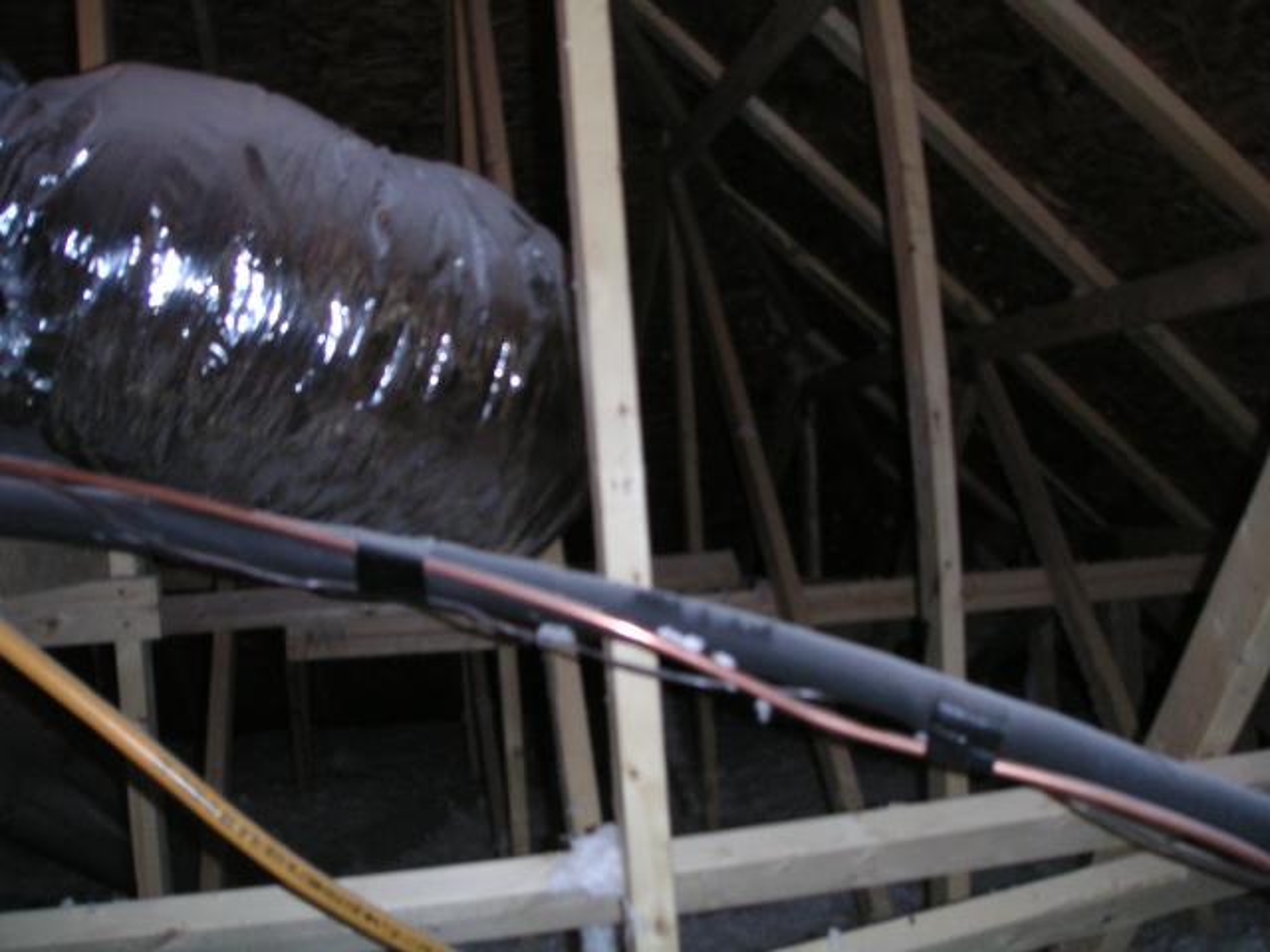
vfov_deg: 37.7
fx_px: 1394
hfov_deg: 49.0
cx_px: 635
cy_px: 476
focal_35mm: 38
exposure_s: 1/45
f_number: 2.8
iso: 160
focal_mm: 6
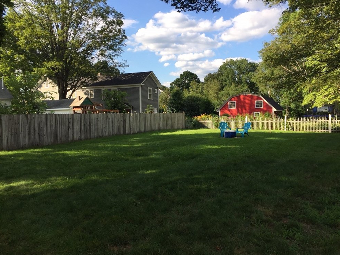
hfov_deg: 60.0
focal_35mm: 30
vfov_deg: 46.8
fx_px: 295
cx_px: 172
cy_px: 125
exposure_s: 1/746
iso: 32
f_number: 2.2
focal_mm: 4.15
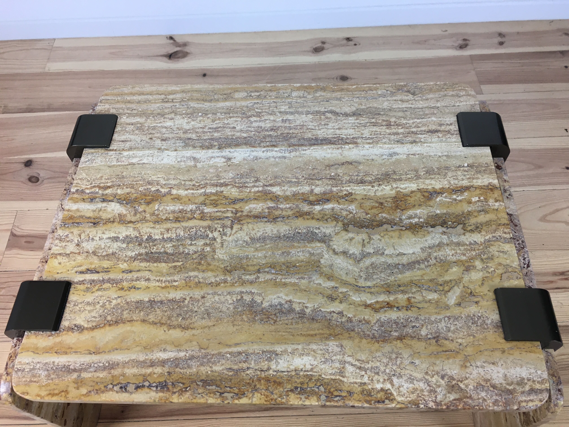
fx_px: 477
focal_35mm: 29
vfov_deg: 48.2
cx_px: 284
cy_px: 214
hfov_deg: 61.7
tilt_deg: -57.5
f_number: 2.2
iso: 50
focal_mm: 4.15
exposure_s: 1/33
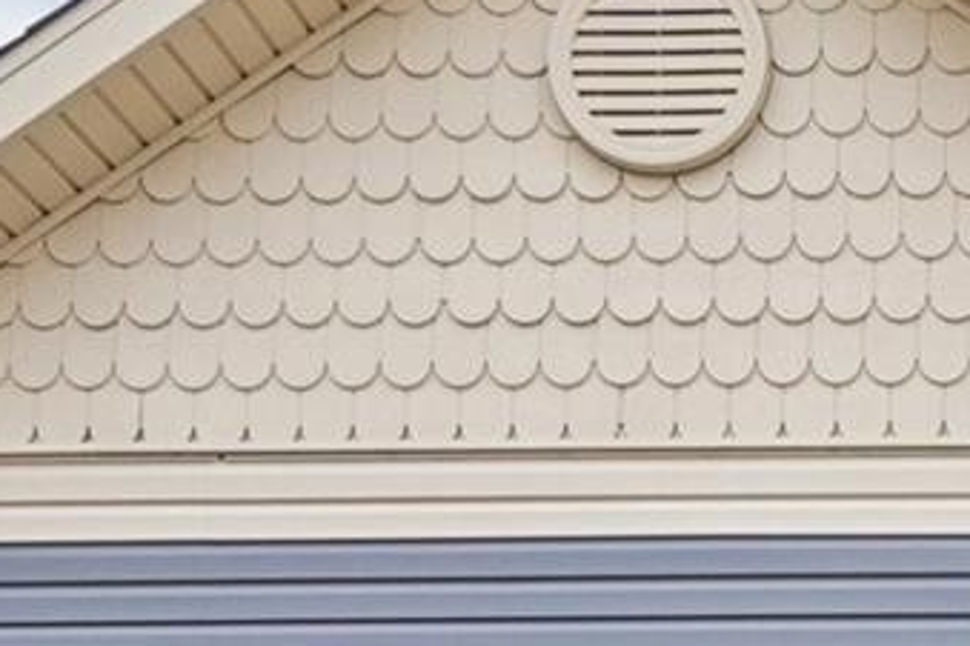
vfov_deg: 13.0
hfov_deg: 21.0
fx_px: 2290
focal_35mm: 85
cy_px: 1441
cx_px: 1359
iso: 100
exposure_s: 1/125
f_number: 8
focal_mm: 12
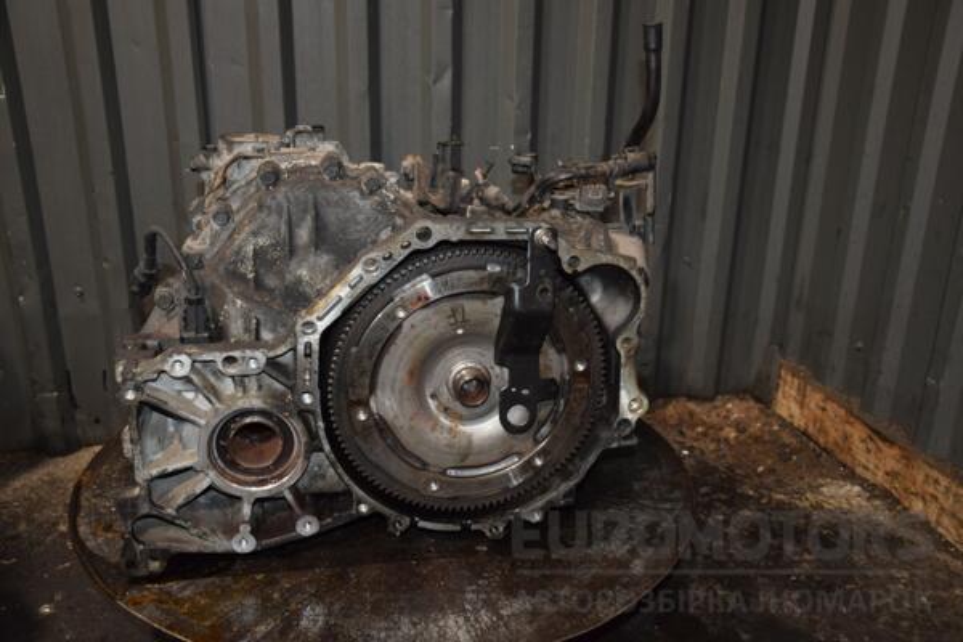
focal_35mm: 33
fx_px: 883
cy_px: 321
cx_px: 482
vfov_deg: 40.0
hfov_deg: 57.2
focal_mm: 22
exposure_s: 1/60
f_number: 5
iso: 800
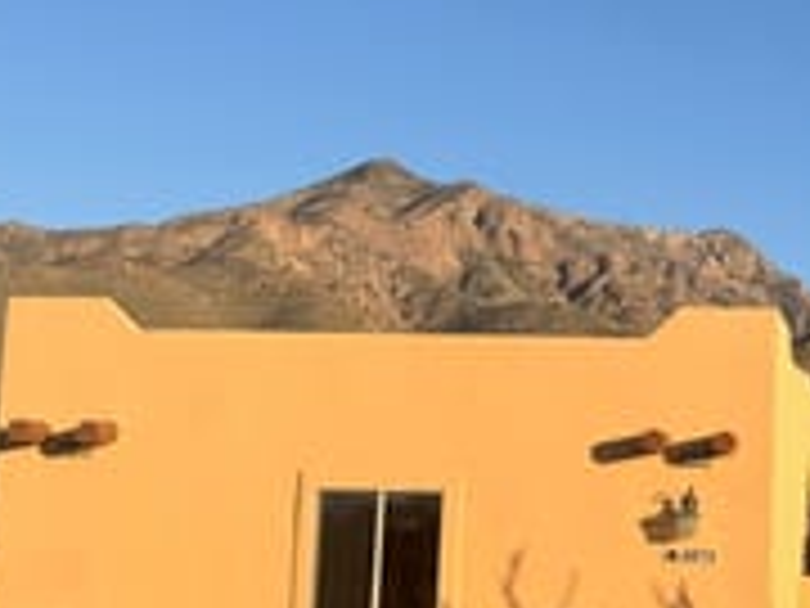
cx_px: 945
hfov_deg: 27.1
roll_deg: -1.4
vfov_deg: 22.8
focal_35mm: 64
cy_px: 423
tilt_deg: +6.2
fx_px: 1498
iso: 80
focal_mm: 6.76
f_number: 1.78
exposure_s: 1/3279
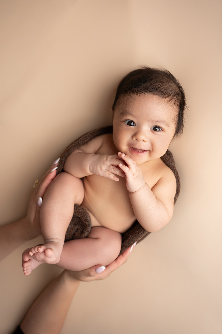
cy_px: 167
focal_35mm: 35
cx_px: 111
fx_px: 324
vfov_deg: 54.4
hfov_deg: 37.9
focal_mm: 35
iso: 100
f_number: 2.5
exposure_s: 1/160
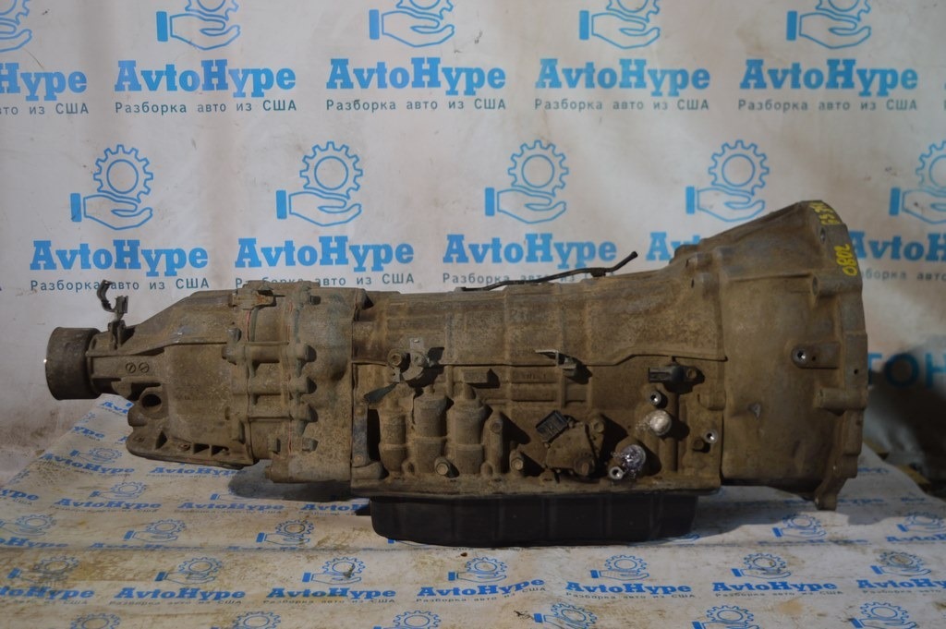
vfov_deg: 33.0
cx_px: 473
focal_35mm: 40
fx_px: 1063
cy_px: 314
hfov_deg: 48.0
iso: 400
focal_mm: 27
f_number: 4
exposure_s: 1/30
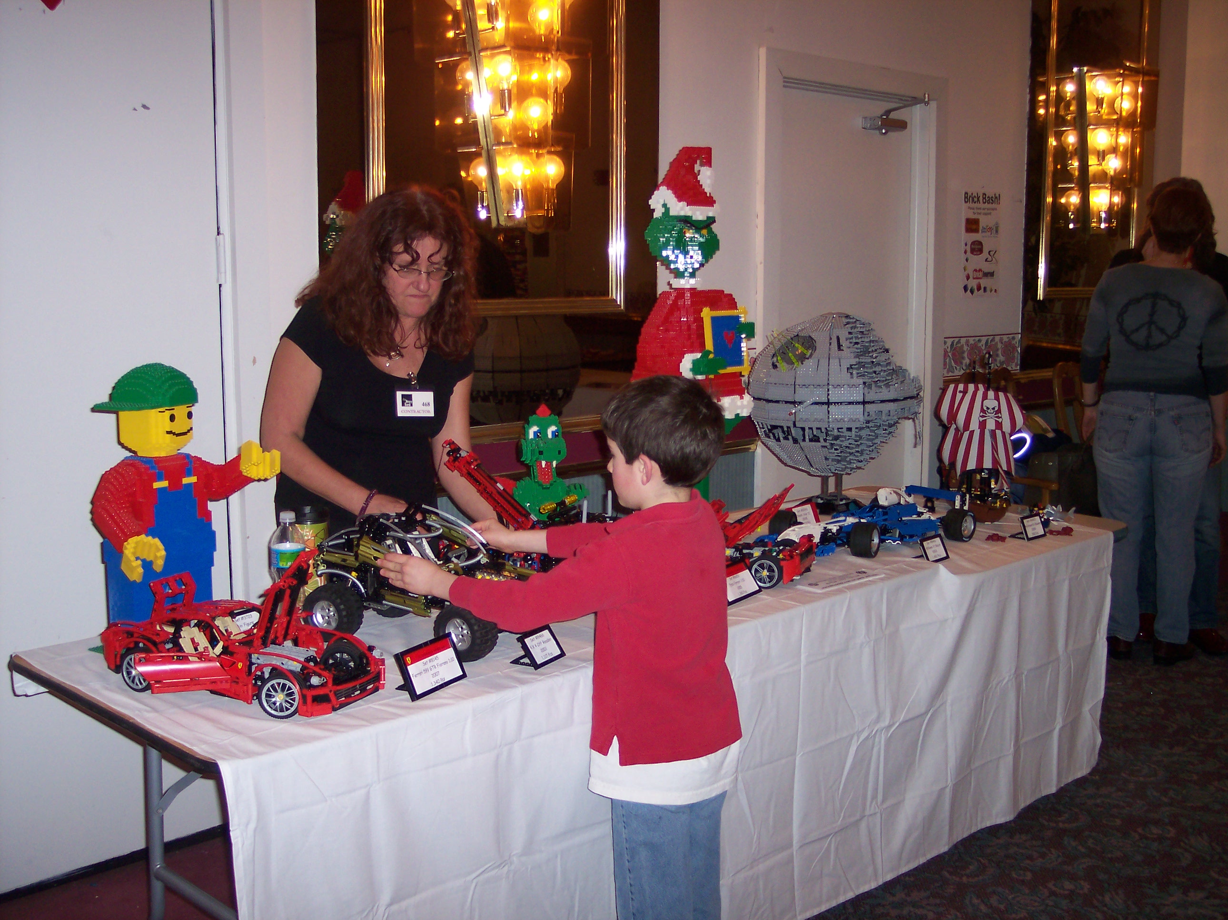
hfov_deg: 49.0
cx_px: 614
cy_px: 460
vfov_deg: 37.7
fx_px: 1347
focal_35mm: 38
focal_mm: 8
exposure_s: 1/30
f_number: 2.8
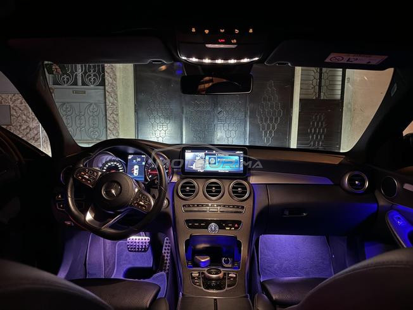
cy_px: 155
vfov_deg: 56.8
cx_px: 206
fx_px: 286
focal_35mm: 24
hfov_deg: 71.6
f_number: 1.78
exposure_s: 1/17
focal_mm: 6.76
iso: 1250
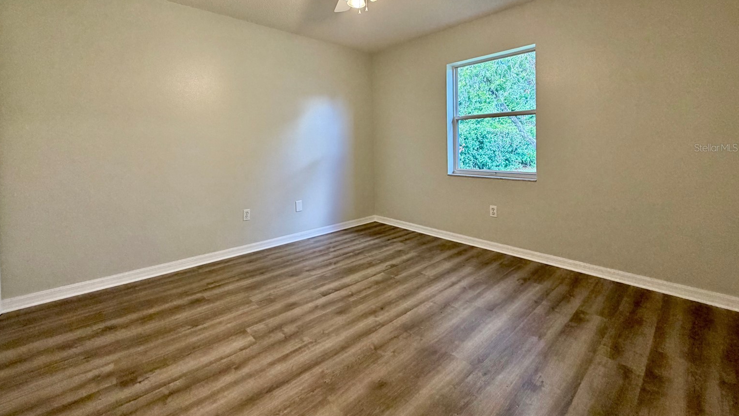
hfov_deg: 99.3
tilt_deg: -0.1
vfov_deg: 65.7
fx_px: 314
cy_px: 147
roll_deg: +0.9
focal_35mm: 16
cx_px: 352
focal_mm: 2.22
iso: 250
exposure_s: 1/60
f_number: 2.2
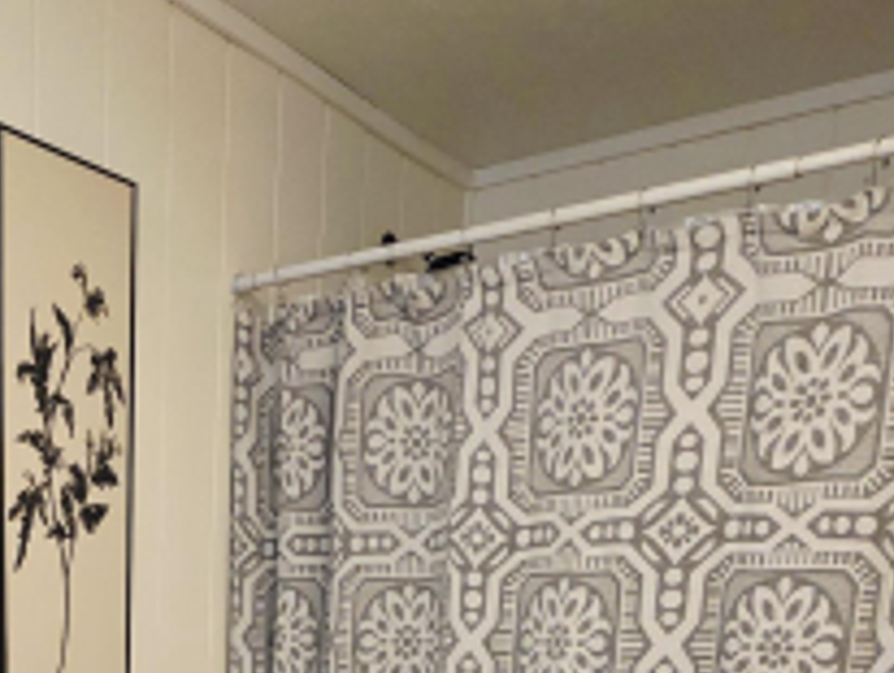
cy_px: 929
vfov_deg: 27.3
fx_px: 1086
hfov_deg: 43.2
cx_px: 215
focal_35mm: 42
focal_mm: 2.2
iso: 800
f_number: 1.9
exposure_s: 1/60.2
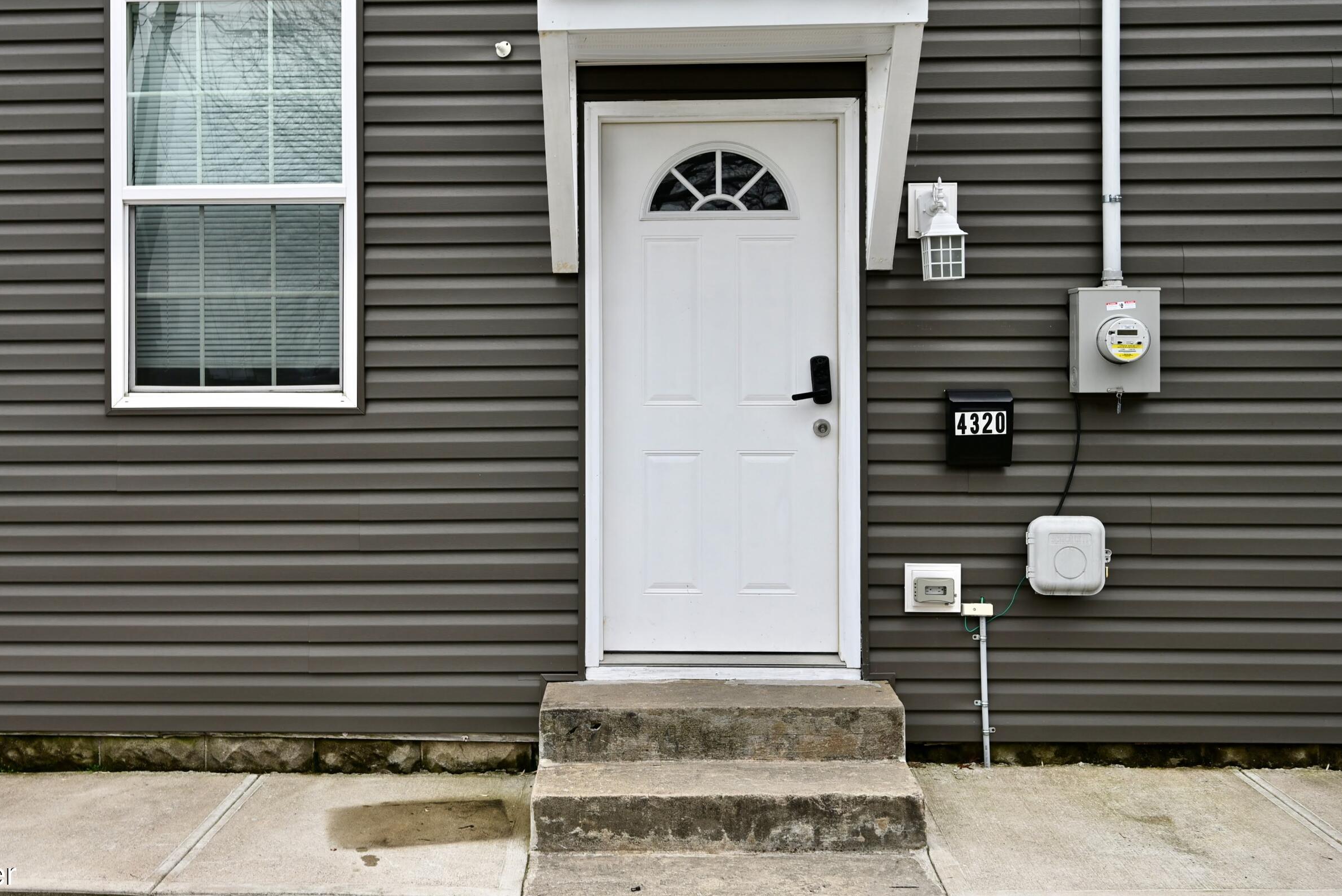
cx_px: 568
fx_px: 1417
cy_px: 358
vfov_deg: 35.0
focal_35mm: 38
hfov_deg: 50.5
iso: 360
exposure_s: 1/640
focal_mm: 30
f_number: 6.3
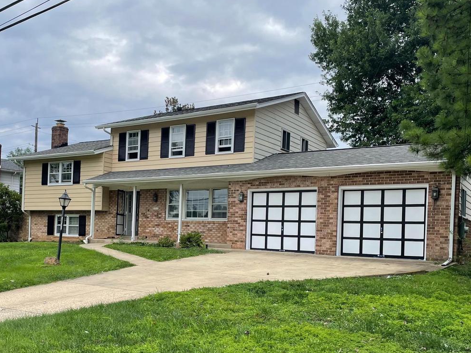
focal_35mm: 38
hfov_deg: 48.0
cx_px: 151
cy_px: 231
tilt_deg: +0.4
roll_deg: -2.2
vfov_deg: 37.4
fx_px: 517
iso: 32
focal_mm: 4.2
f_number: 1.6
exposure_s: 1/1043
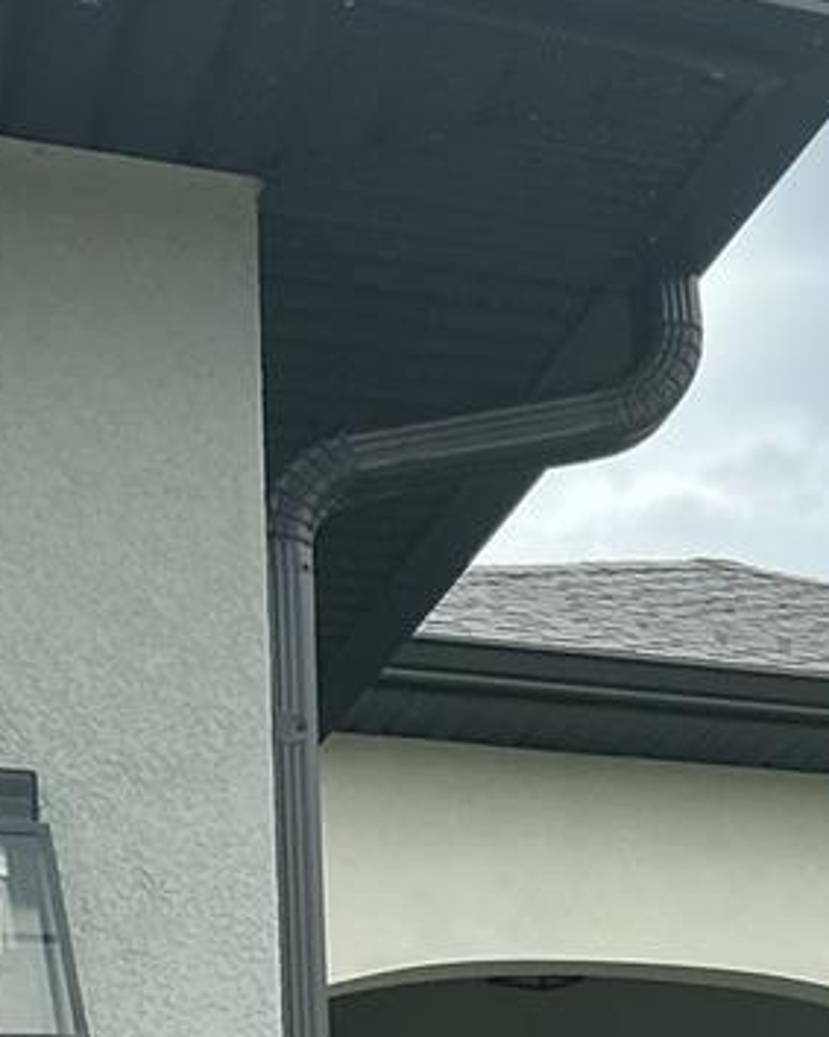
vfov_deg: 18.5
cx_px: 1298
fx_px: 2945
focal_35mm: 96
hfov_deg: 14.7
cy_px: 1362
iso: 25
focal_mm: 3
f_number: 1.8
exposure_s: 1/883
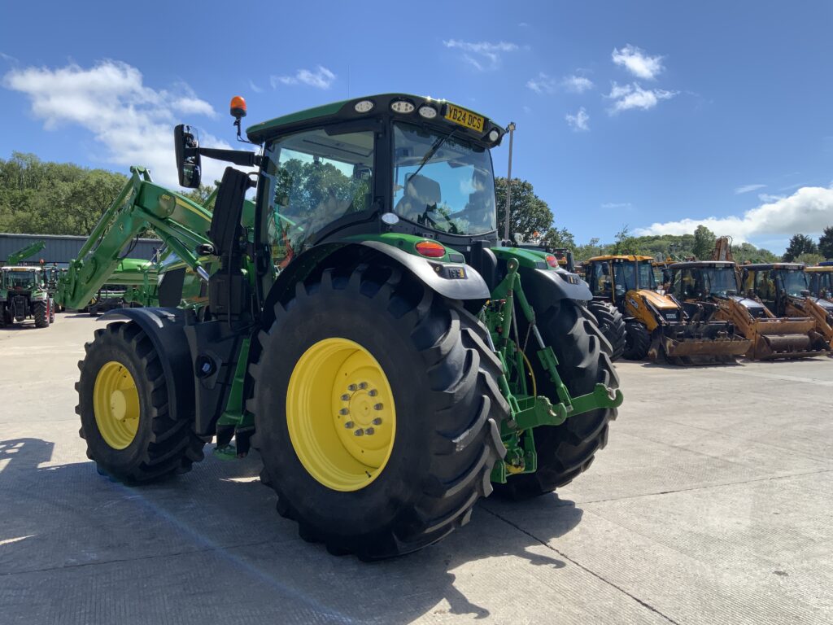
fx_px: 698
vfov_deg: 48.2
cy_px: 312
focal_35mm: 29
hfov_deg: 61.7
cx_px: 416
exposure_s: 1/1626
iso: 16
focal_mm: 3
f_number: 1.8
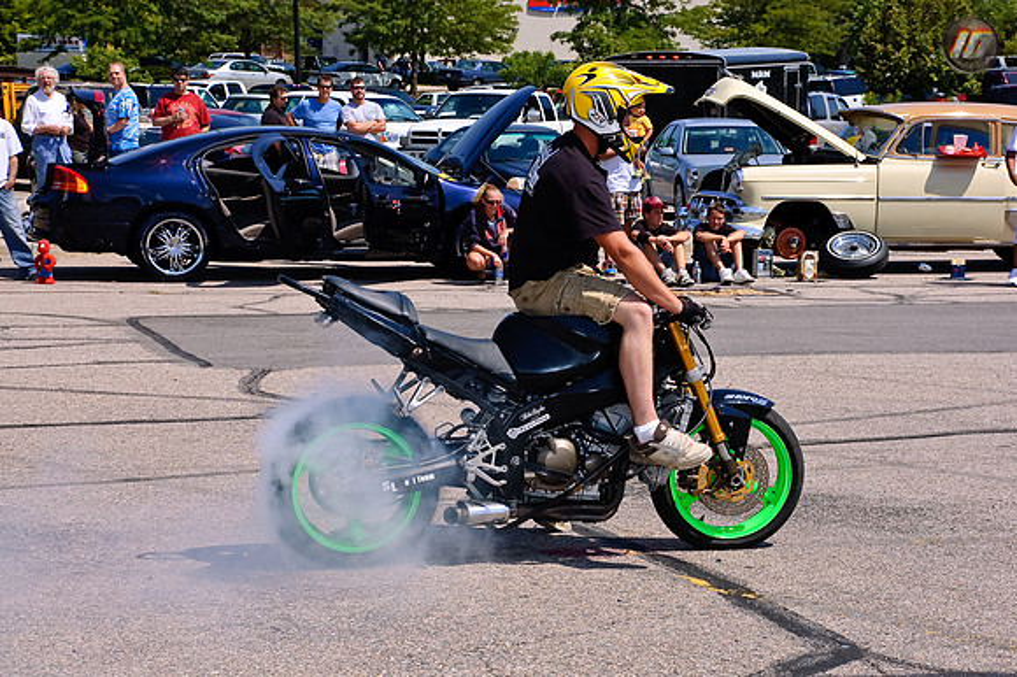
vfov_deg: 14.7
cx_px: 508
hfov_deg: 21.9
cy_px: 338
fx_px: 2626
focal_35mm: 93
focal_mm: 62
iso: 200
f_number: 11
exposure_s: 1/500
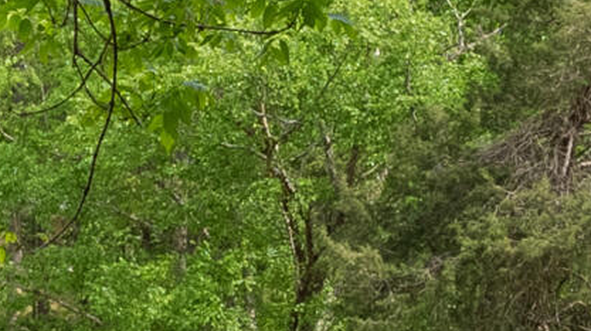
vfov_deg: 4.6
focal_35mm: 264
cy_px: 542
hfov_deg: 8.2
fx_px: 4135
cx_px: 261
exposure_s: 1/400
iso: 250
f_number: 8
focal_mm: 35
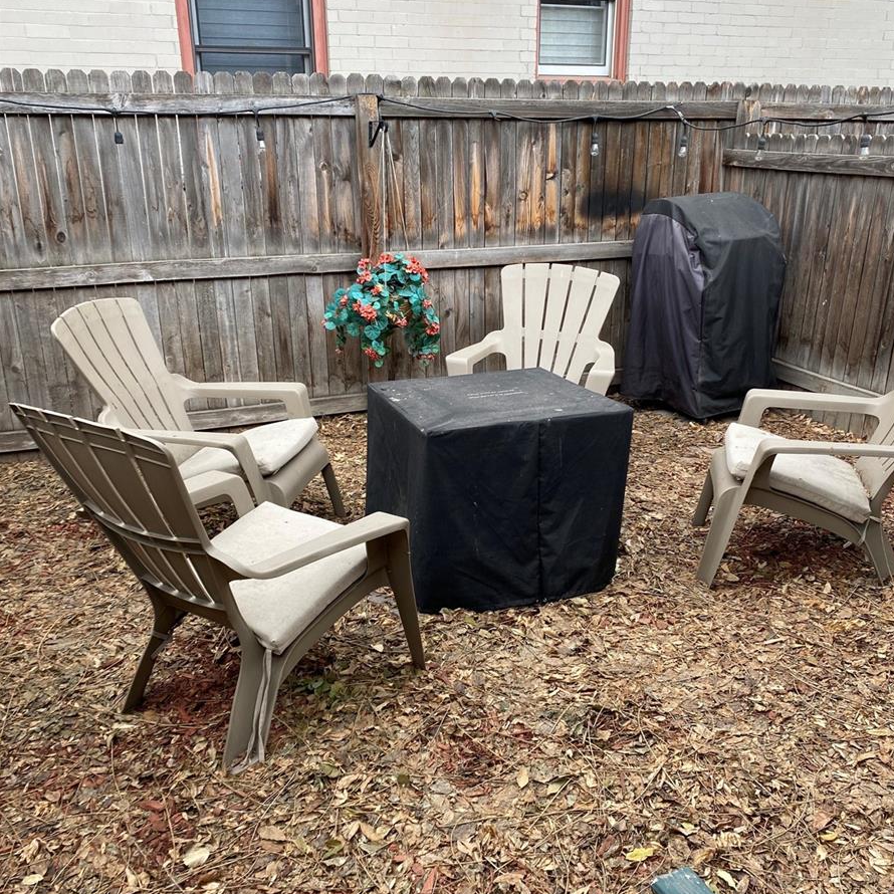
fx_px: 906
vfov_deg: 52.5
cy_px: 462
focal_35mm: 31
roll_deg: +0.2
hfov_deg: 52.5
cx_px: 450
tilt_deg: -20.9
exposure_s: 1/121
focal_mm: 4.25
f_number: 1.8
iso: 40
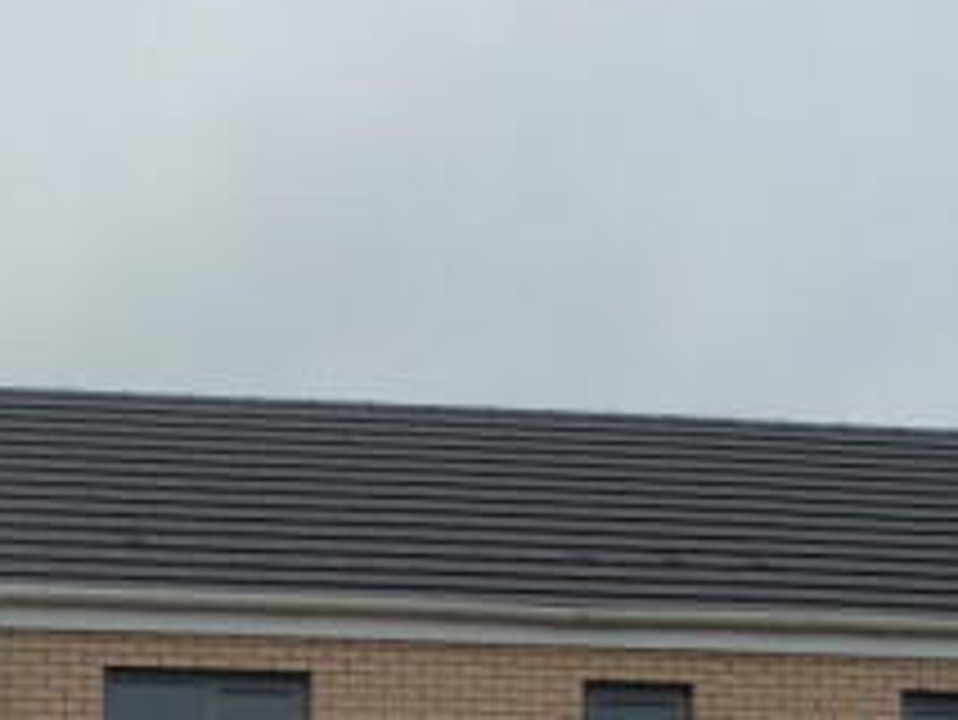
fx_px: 2880
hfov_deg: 18.9
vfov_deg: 14.0
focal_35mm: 104
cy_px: 740
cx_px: 425
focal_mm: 6.3
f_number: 7.7
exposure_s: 1/90
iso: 80
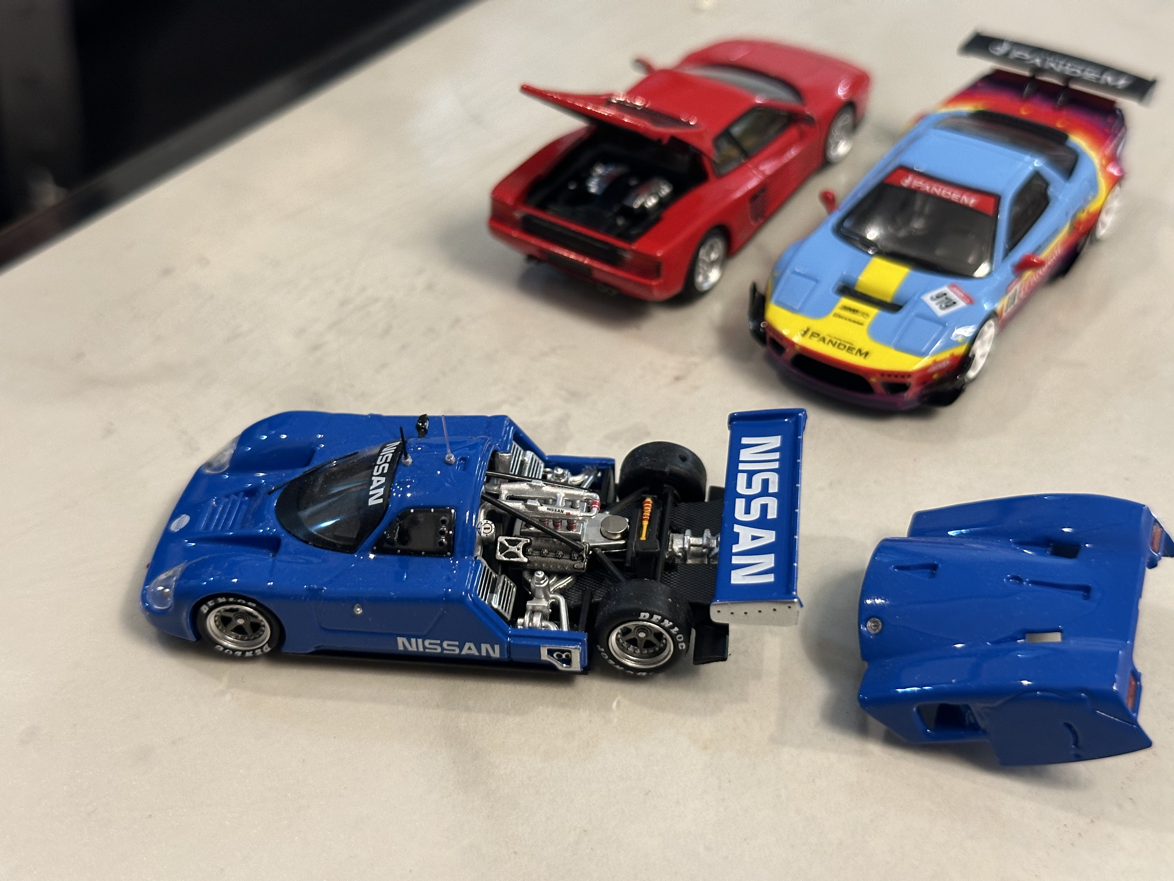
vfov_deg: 30.3
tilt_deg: -39.7
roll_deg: +1.2
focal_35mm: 48
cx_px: 587
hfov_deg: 39.7
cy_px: 440
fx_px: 1628
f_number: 1.8
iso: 250
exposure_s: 1/44
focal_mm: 6.9
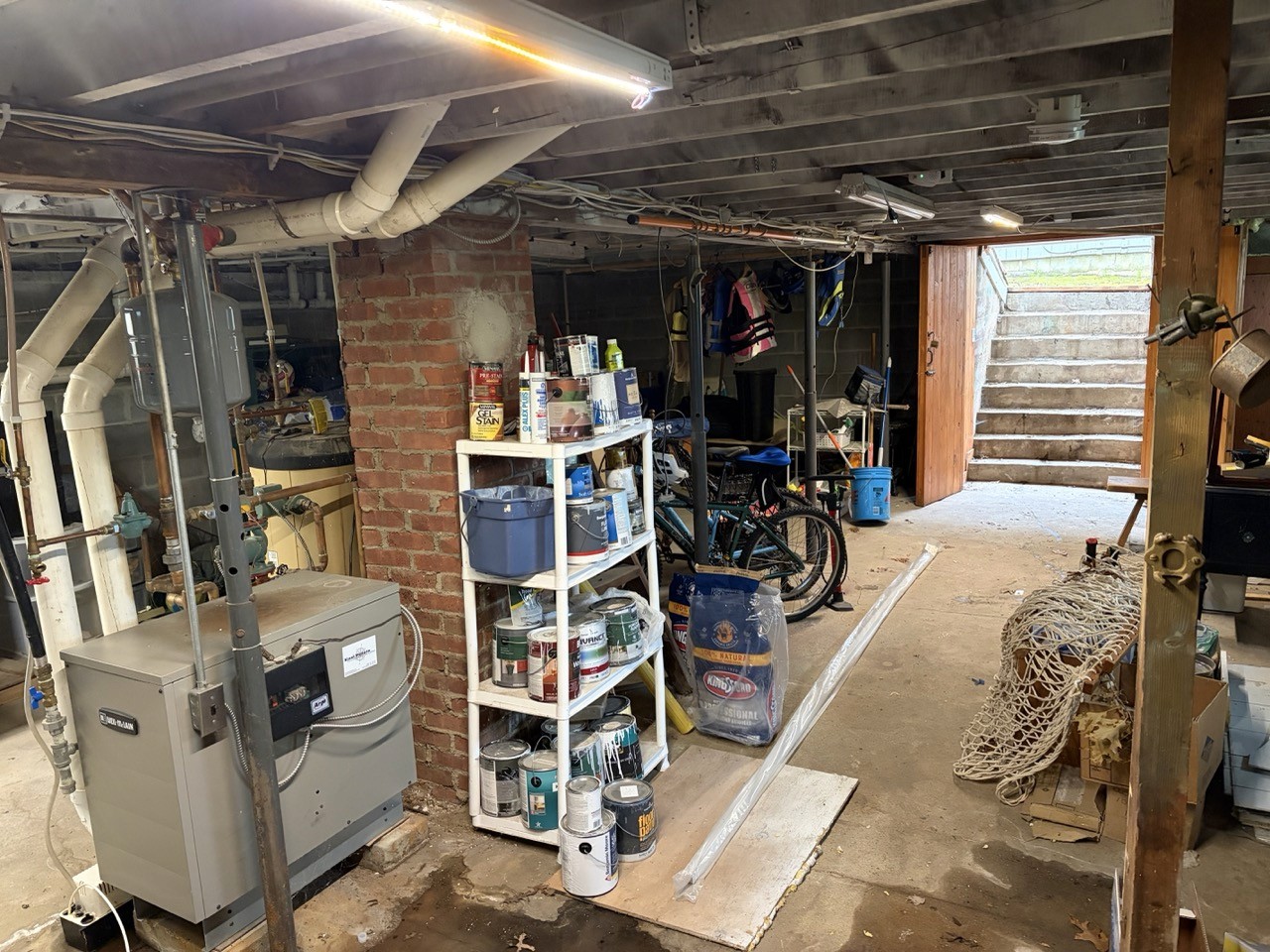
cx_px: 635
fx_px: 954
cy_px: 476
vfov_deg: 53.1
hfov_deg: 67.3
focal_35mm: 26
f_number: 1.6
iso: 400
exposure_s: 1/60
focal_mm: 5.96
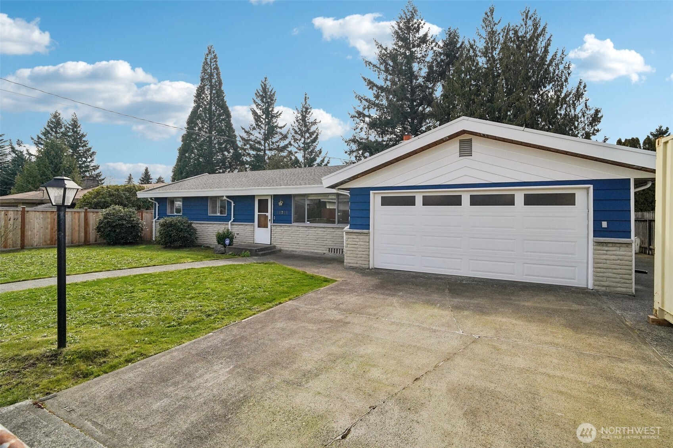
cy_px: 224
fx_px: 299
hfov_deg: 96.7
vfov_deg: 73.7
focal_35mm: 16
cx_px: 336
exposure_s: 1/2000
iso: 1600
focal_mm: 16
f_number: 8
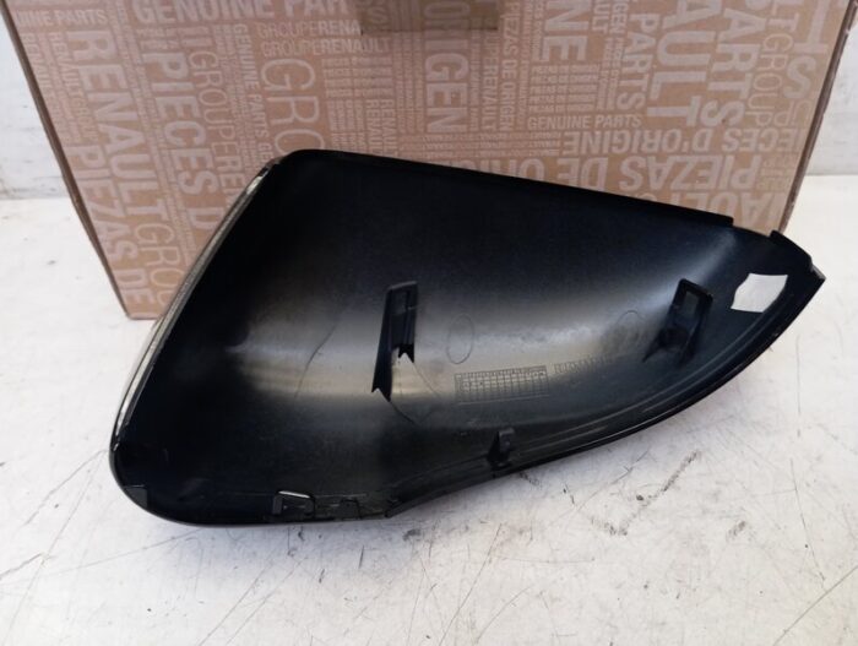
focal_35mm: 28
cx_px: 429
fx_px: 695
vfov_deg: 49.9
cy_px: 323
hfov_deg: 63.4
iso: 351
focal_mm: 4.22
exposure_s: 1/33.3
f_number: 1.8
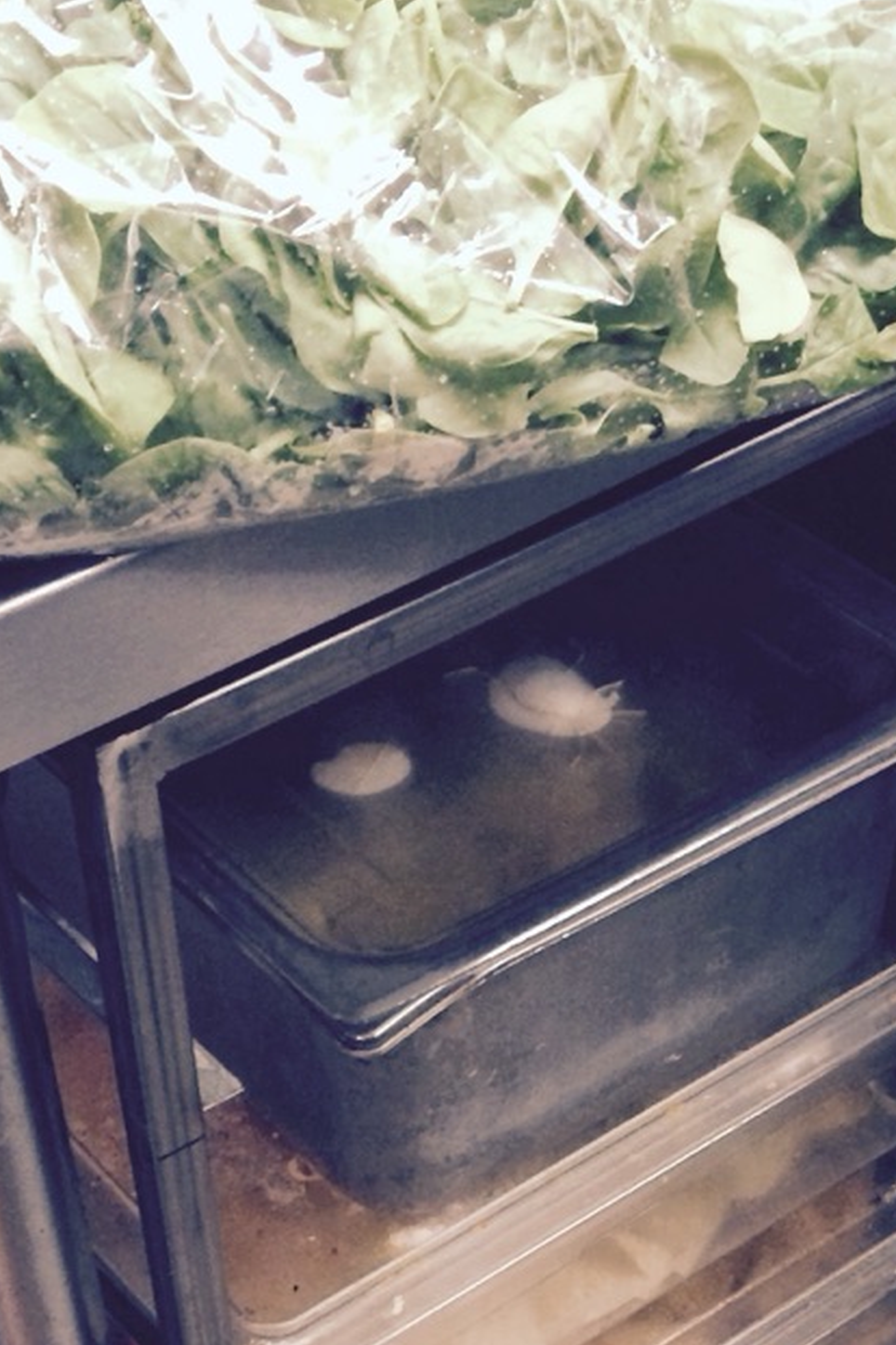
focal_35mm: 68
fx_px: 2538
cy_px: 1200
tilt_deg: -46.2
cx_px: 539
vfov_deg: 28.6
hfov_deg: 20.0
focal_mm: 4.15
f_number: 2.2
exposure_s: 1/24
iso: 320
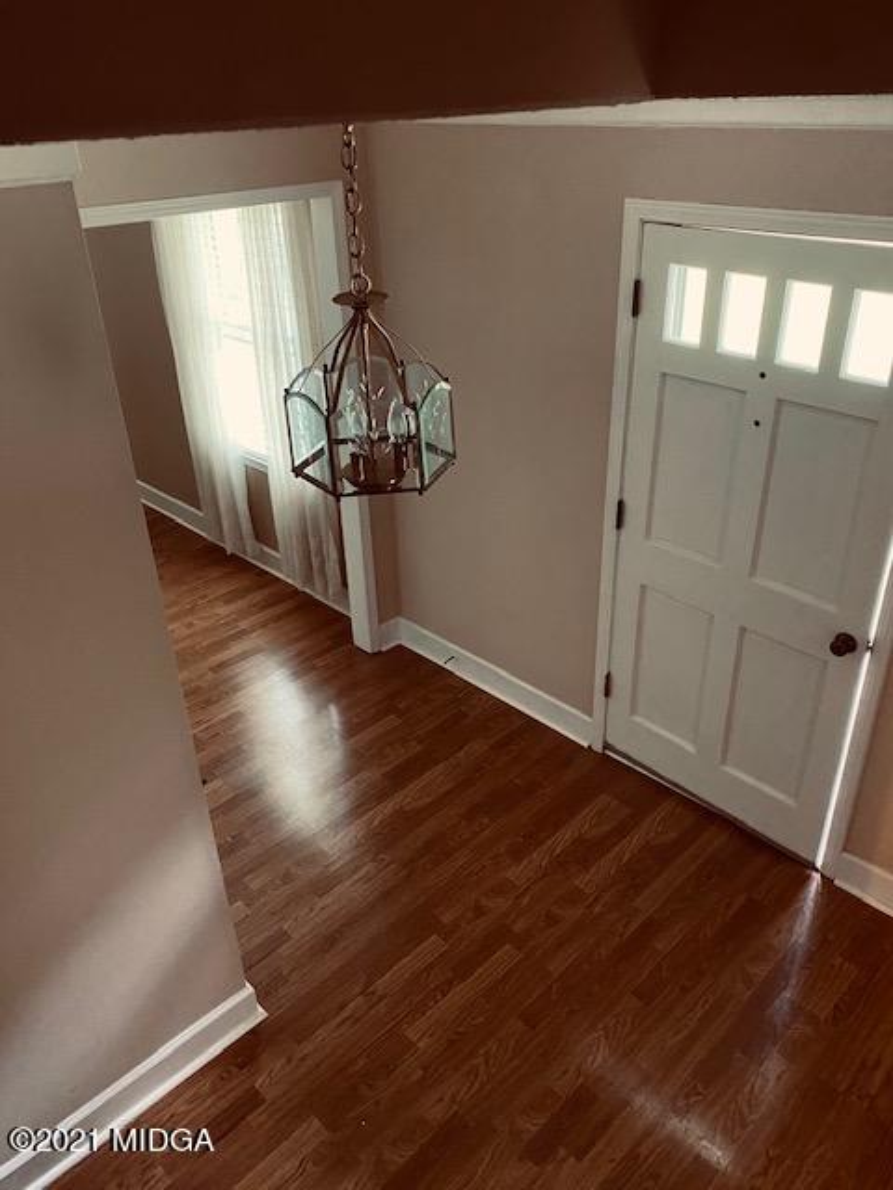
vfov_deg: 67.3
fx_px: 894
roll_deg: +2.6
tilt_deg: -27.9
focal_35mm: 26
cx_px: 446
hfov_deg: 53.1
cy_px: 595
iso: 500
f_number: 1.8
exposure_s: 1/30
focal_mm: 4.25
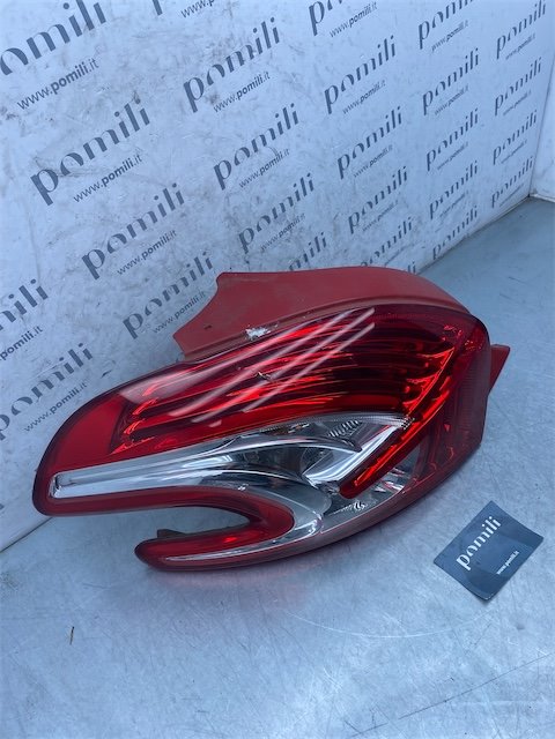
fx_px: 556
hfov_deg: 53.1
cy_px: 370
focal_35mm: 26
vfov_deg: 67.3
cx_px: 278
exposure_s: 1/890
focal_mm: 4.25
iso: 32
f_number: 1.8
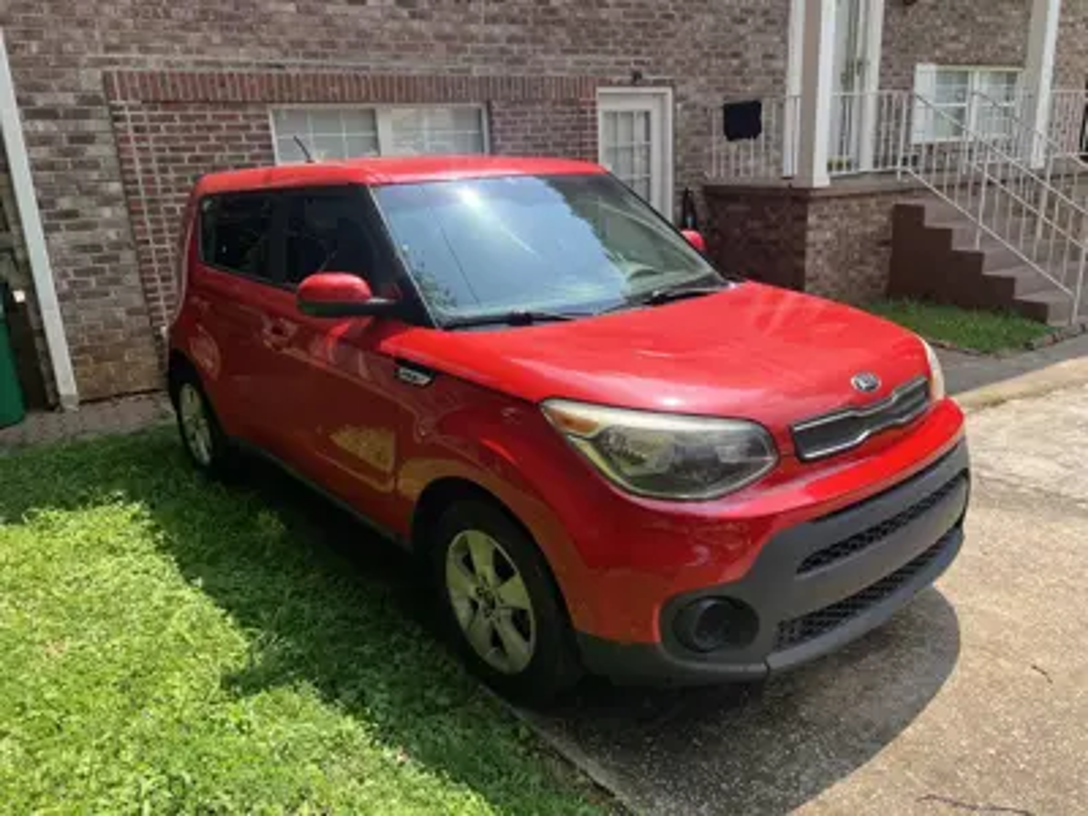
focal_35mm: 26
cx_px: 544
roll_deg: +1.1
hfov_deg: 67.3
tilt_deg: -10.8
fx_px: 817
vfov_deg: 53.1
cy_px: 408
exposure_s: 1/1395
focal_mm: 5.7
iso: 50
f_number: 1.5
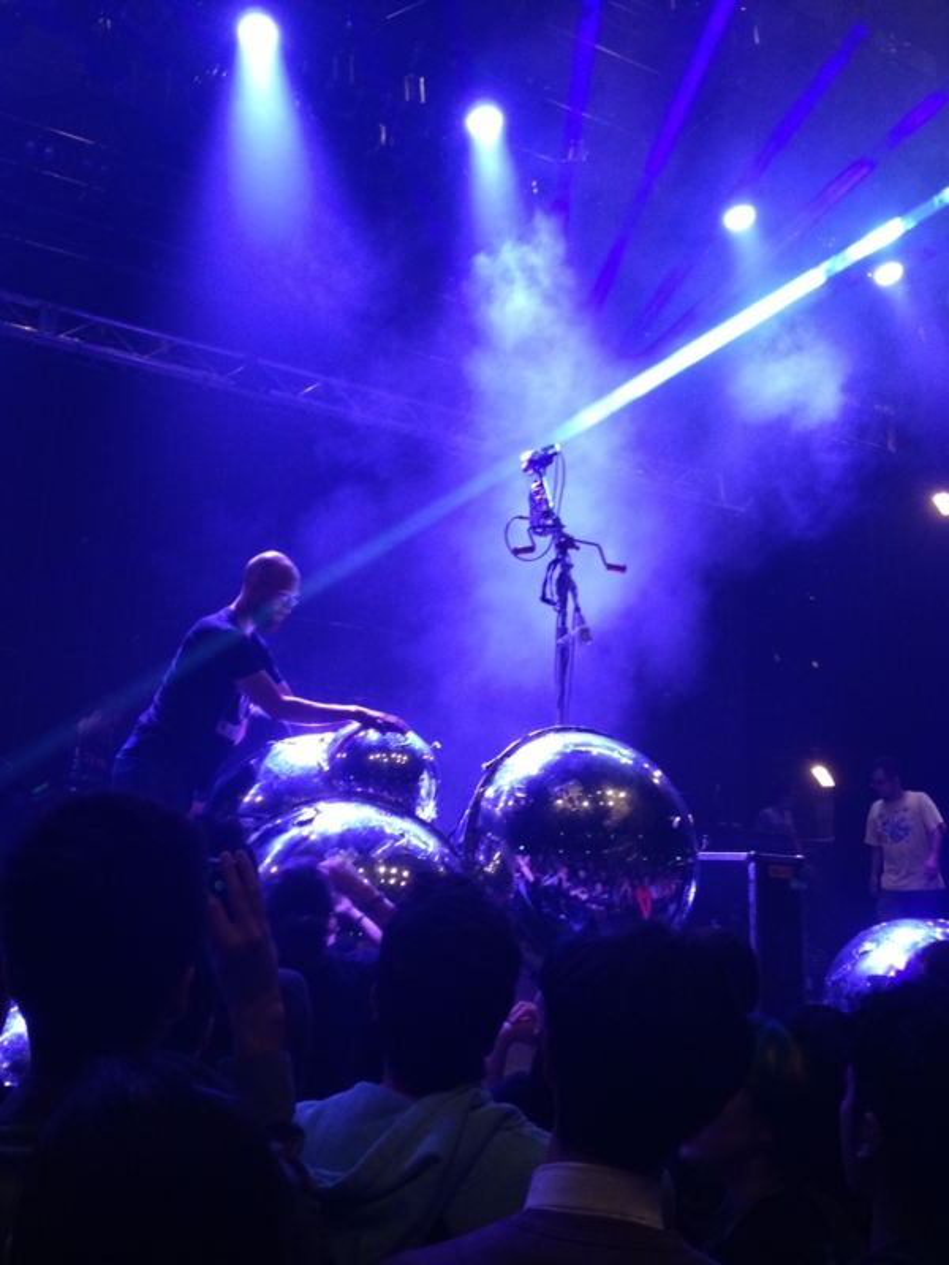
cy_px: 632
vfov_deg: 52.6
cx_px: 474
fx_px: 1279
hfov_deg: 40.7
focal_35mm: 35
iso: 200
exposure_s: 1/20
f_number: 2.4
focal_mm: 4.28
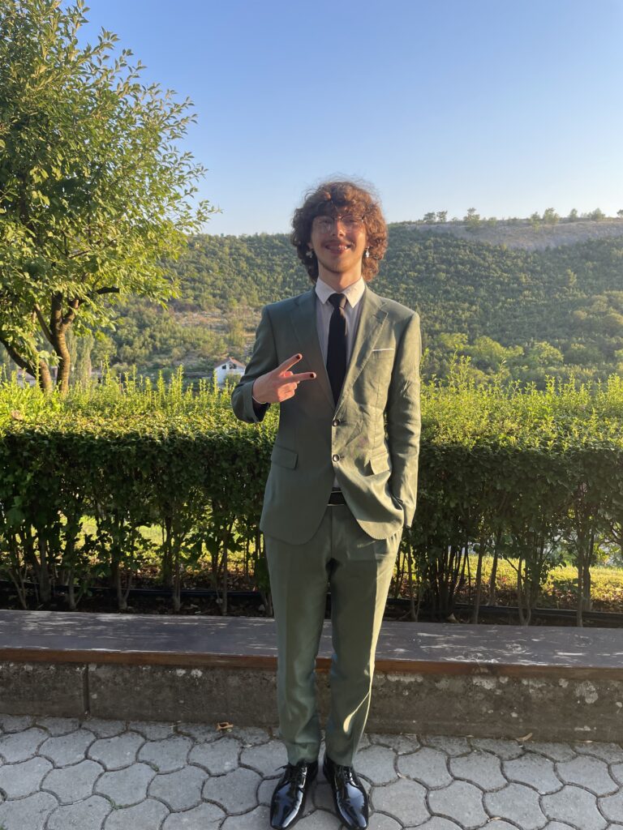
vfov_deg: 67.3
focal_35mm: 26
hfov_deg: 53.1
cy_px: 415
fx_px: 624
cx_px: 312
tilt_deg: -9.2
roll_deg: +0.2
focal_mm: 4.2
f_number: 1.6
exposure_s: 1/532
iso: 32
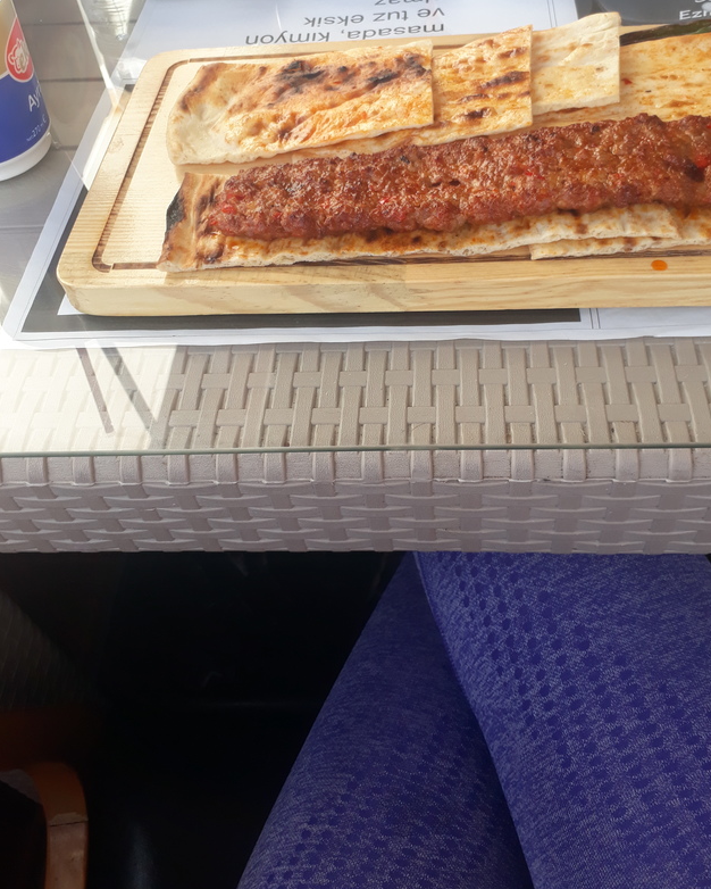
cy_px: 376
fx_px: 815
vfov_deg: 56.9
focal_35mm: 31
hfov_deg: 47.1
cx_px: 380
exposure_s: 1/199
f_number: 1.9
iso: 40
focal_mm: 3.6
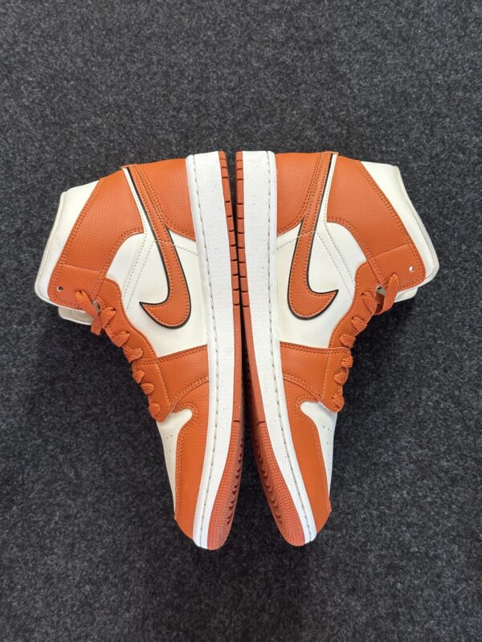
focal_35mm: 48
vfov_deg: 39.6
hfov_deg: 30.3
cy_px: 321
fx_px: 890
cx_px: 241
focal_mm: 6.86
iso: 200
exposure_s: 1/50
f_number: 1.78
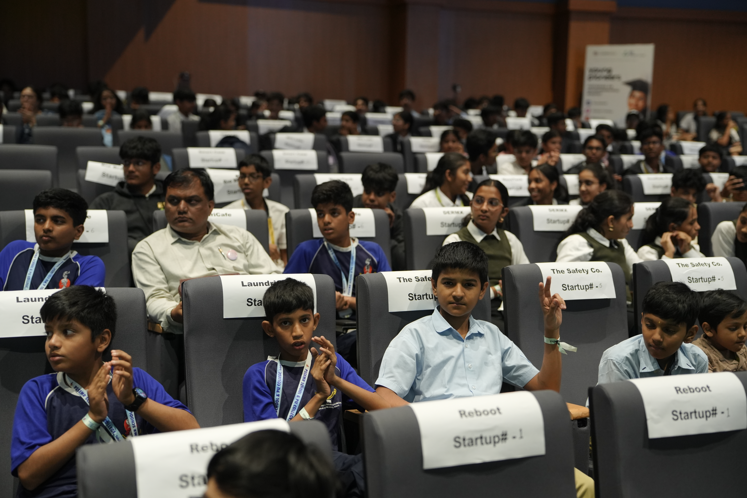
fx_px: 913
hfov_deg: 44.5
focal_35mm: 44
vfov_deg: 30.5
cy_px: 249
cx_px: 374
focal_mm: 44
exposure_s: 1/250
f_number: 2
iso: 2000
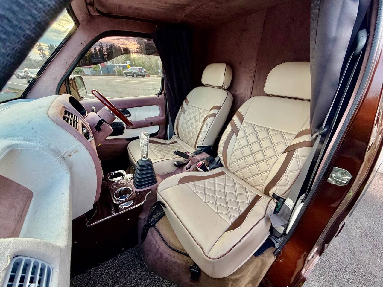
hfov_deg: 102.1
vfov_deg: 85.7
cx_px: 192
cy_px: 144
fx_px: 155
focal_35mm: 14
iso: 250
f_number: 2.2
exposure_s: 1/121
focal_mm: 2.22
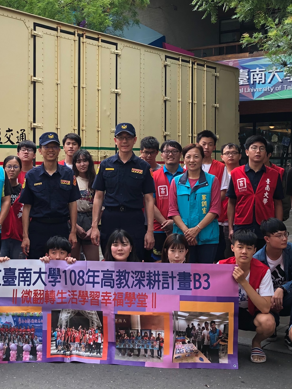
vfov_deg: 33.0
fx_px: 652
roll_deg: -1.6
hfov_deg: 25.1
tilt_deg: +1.7
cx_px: 98
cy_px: 138
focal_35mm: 58
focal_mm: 4
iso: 20
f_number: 1.8
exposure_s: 1/264
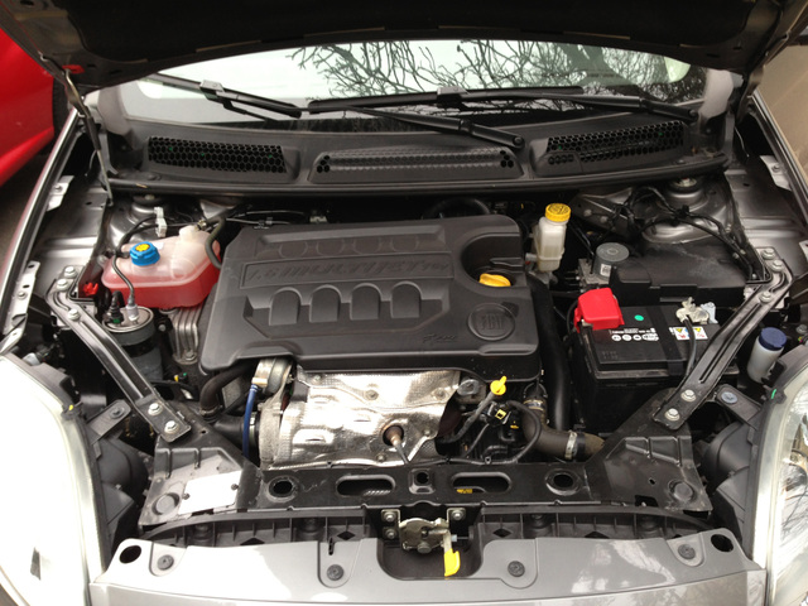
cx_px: 404
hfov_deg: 55.4
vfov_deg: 42.9
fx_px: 770
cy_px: 303
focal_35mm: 33
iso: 50
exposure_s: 1/24
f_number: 2.4
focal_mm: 4.13
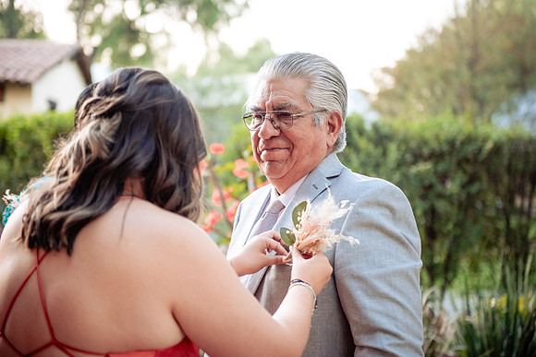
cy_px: 178
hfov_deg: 28.8
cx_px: 268
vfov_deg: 19.5
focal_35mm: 70
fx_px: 1042
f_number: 2.8
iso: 2000
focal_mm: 70
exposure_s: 1/125
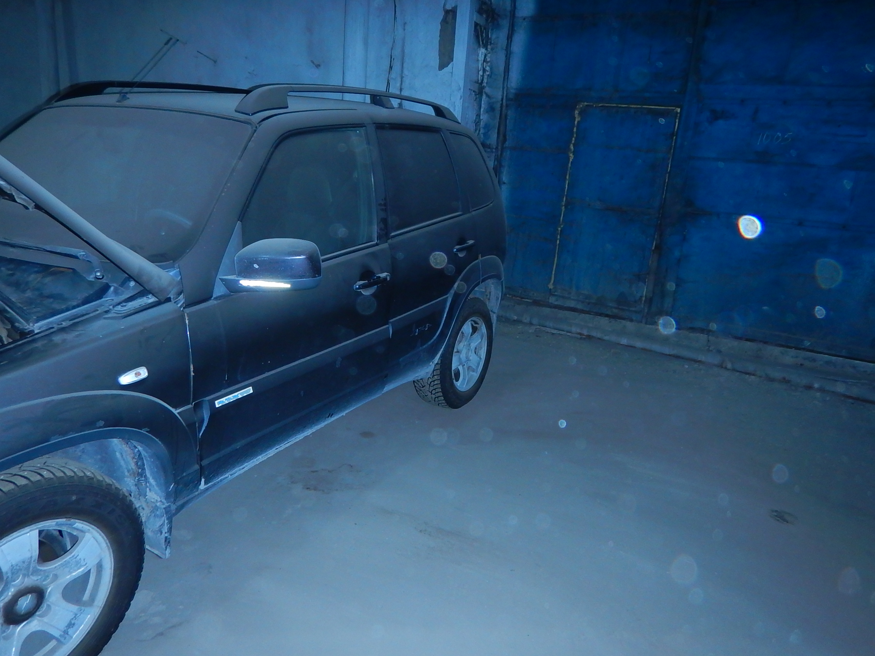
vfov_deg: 56.8
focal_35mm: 24
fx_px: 607
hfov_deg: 71.6
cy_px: 328
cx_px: 438
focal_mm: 4.3
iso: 320
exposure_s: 1/30
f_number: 2.8
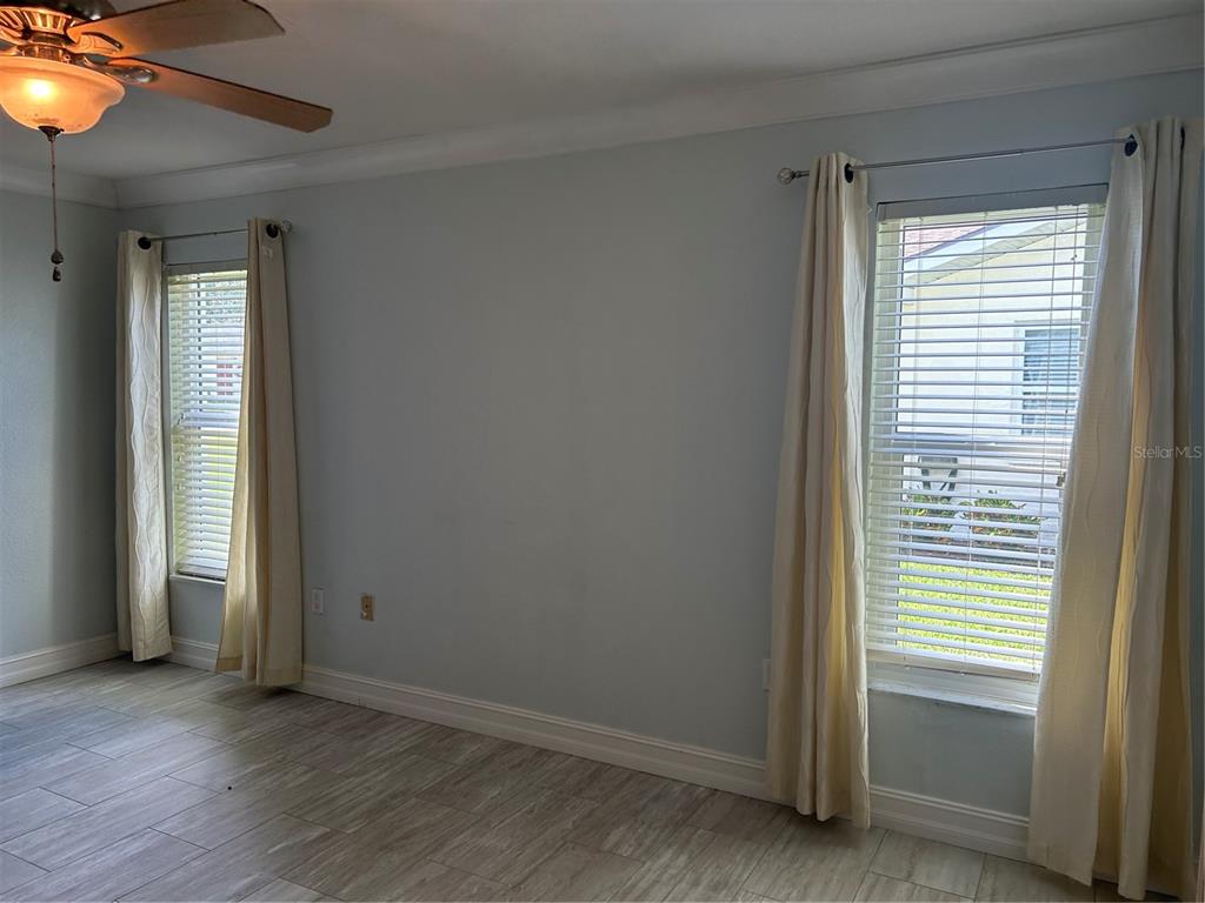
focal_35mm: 26
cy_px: 452
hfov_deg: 67.3
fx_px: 905
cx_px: 602
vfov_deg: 53.1
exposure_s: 1/159
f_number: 1.5
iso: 64
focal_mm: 5.7
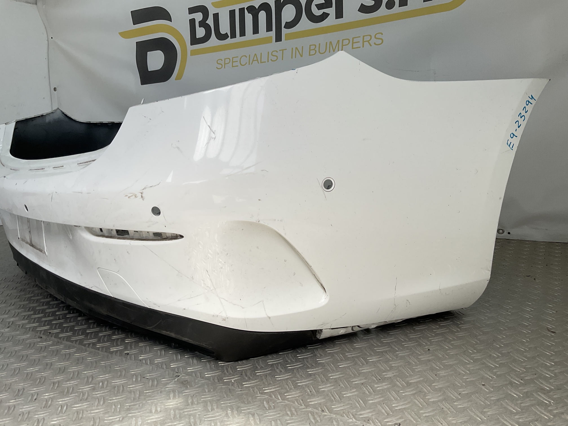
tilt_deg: -12.7
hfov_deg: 61.7
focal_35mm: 29
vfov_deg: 48.2
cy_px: 213
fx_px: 476
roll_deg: +2.6
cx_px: 284
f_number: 1.8
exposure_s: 1/650
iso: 16
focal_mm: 3
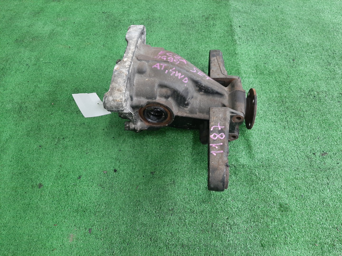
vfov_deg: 53.1
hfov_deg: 67.3
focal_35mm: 26
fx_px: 257
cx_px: 171
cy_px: 128
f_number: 1.7
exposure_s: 1/50
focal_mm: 3.93
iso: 145
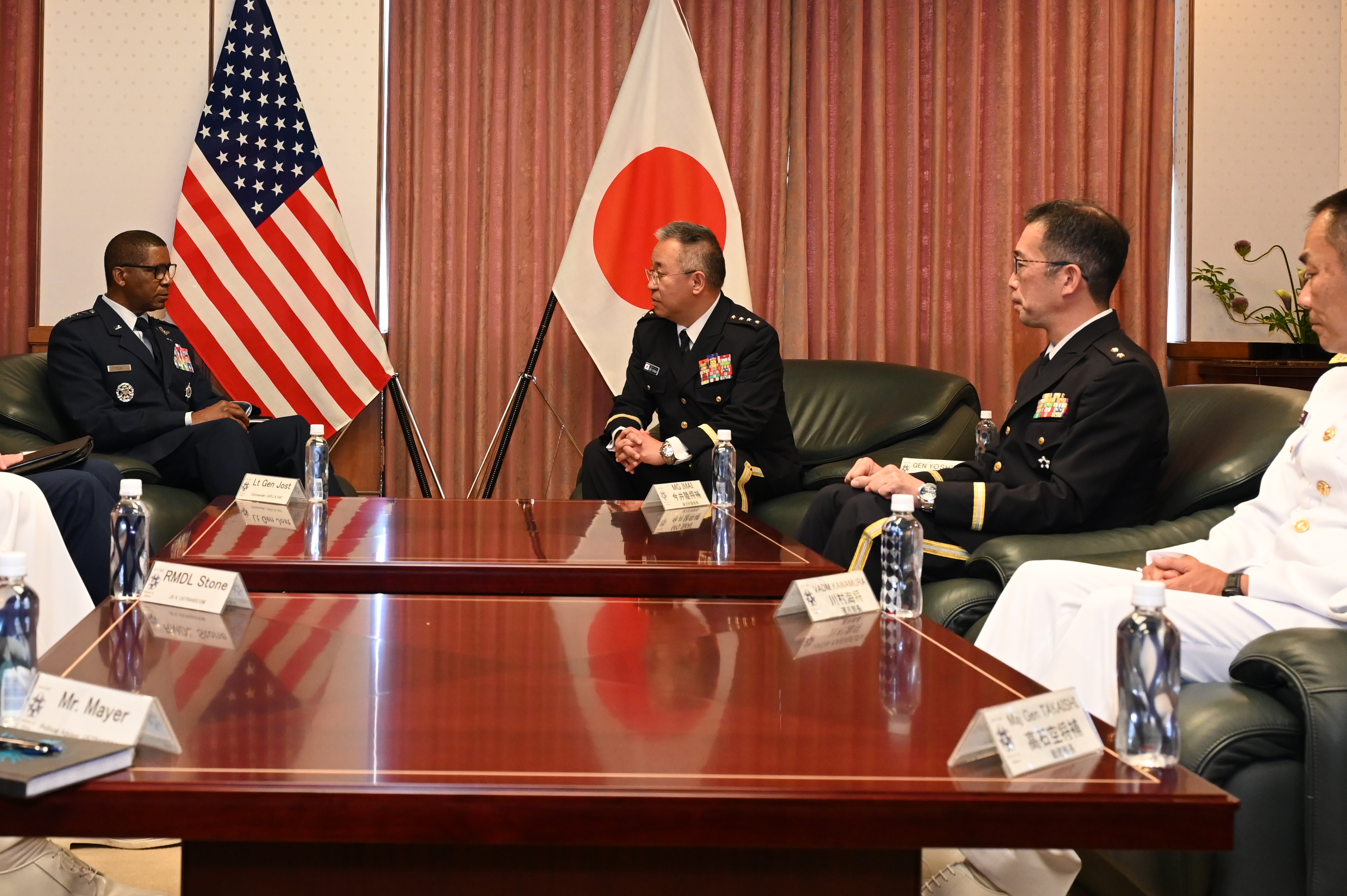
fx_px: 1939
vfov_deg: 25.9
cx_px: 429
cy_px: 316
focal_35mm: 52
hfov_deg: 37.8
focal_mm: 30.5
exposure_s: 1/160
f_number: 5.6
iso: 2500
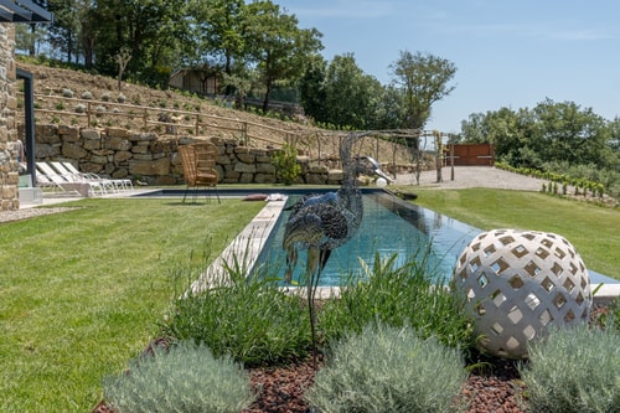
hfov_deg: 51.4
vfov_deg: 35.5
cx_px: 310
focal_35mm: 37
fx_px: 644
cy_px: 206
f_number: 9
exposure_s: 1/250
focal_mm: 24
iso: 100
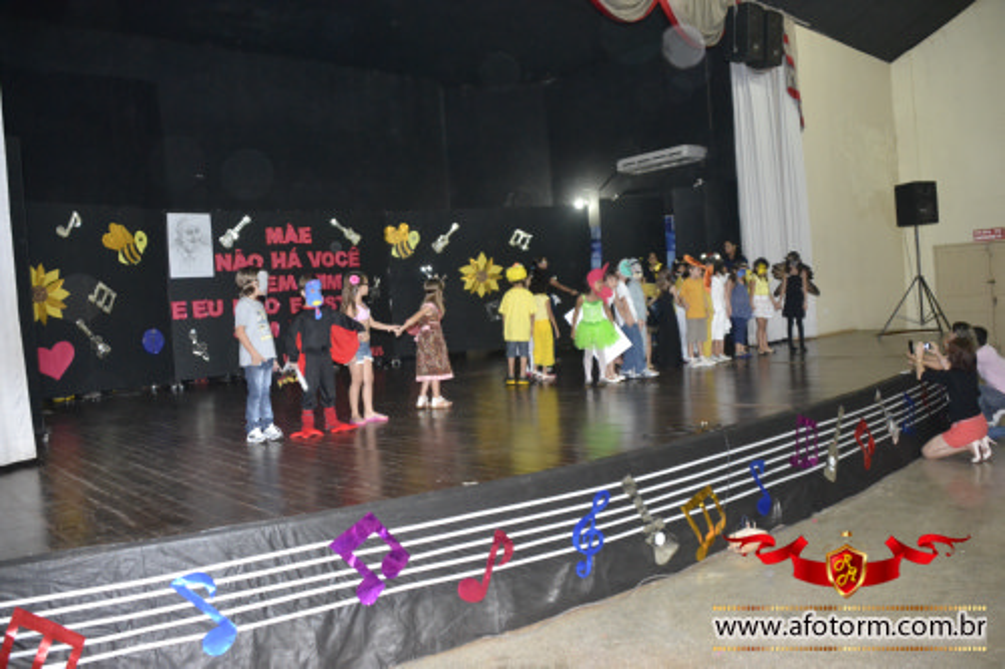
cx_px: 502
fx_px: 837
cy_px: 334
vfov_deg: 43.6
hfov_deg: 61.9
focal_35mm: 30
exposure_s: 1/60
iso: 3200
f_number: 3.5
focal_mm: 20
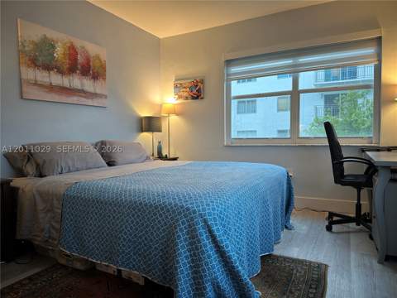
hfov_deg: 71.6
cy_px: 149
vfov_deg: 56.8
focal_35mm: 24
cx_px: 198
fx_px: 275
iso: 125
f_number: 1.78
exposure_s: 1/60
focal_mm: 6.86
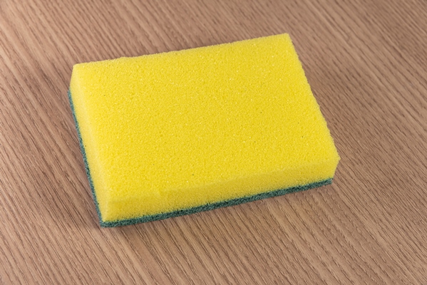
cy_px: 142
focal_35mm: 85
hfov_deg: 23.9
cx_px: 214
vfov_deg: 16.1
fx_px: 1009
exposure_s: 1/80
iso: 500
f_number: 9
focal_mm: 85
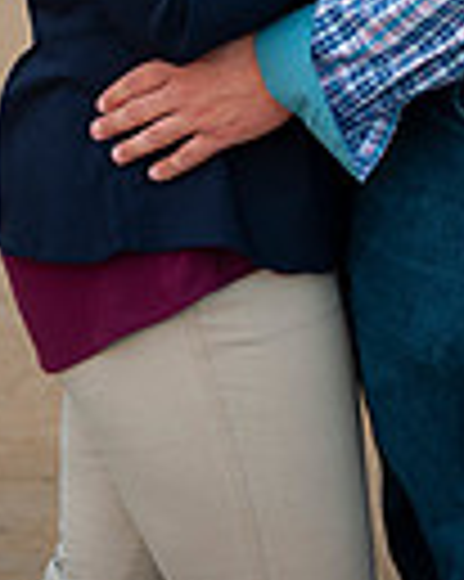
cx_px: 313
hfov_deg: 8.1
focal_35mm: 190
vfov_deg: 9.8
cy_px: -387
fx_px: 3265
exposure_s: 1/400
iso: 200
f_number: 2.8
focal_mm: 58
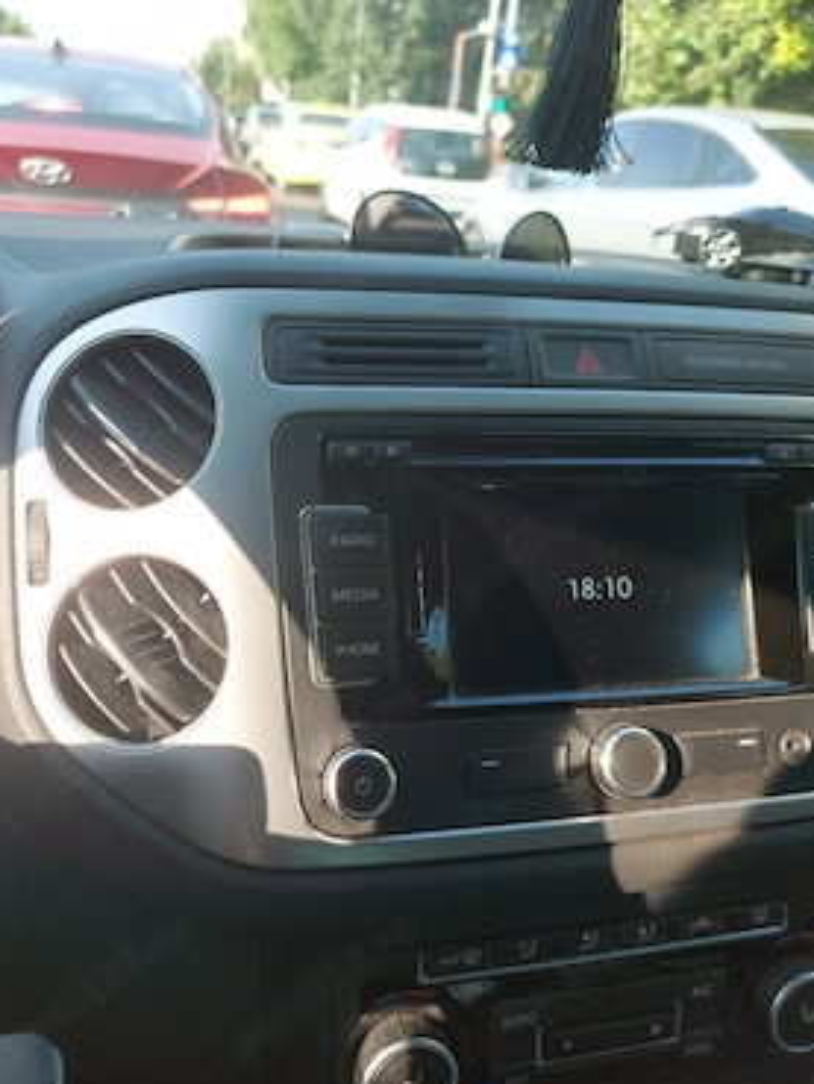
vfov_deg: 67.3
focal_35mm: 26
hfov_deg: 53.1
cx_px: 382
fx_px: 815
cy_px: 564
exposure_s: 1/128
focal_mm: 5.23
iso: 32
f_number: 1.8
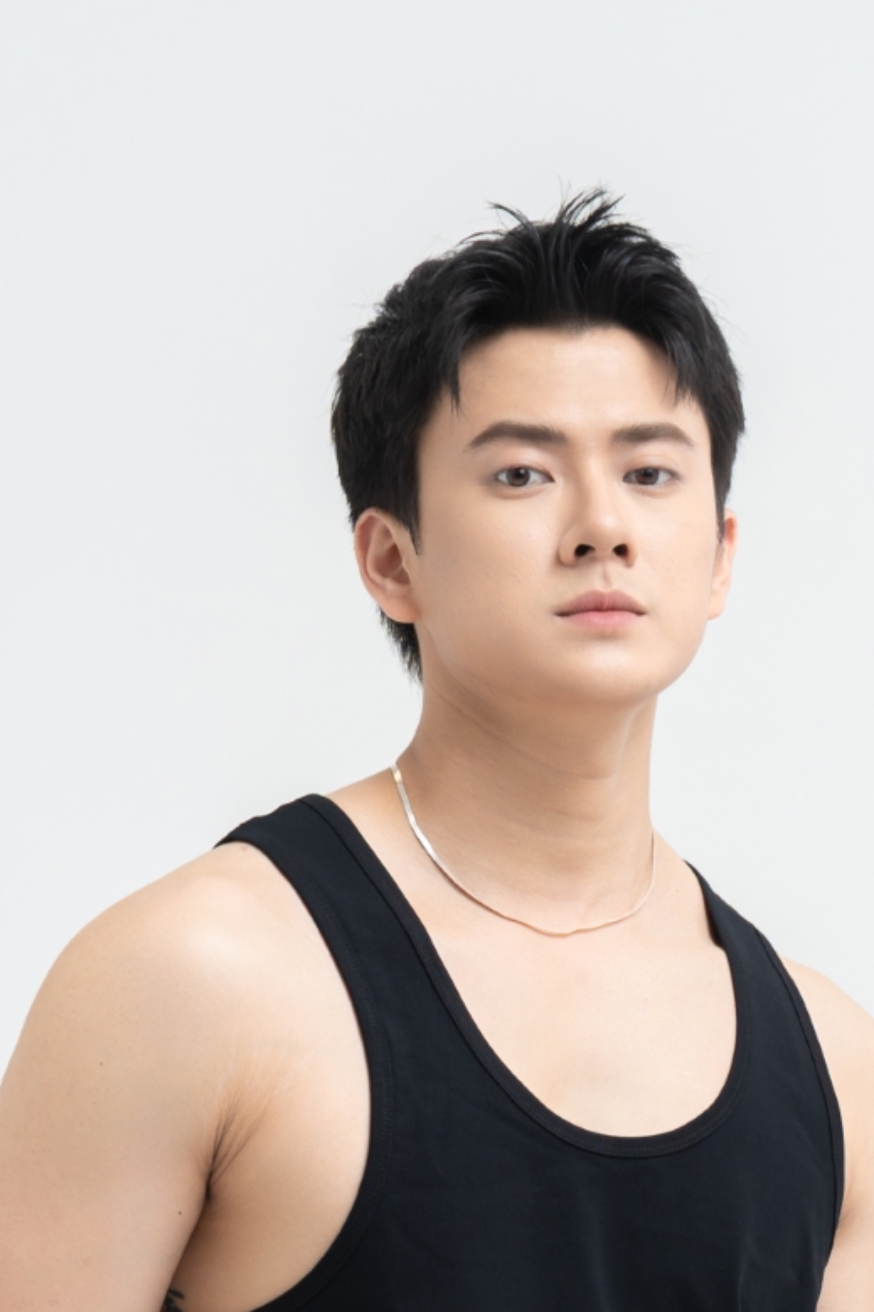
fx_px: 9472
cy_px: 2092
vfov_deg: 7.7
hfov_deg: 5.3
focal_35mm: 260
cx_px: 645
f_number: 4.5
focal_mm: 75
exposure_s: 1/160
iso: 250
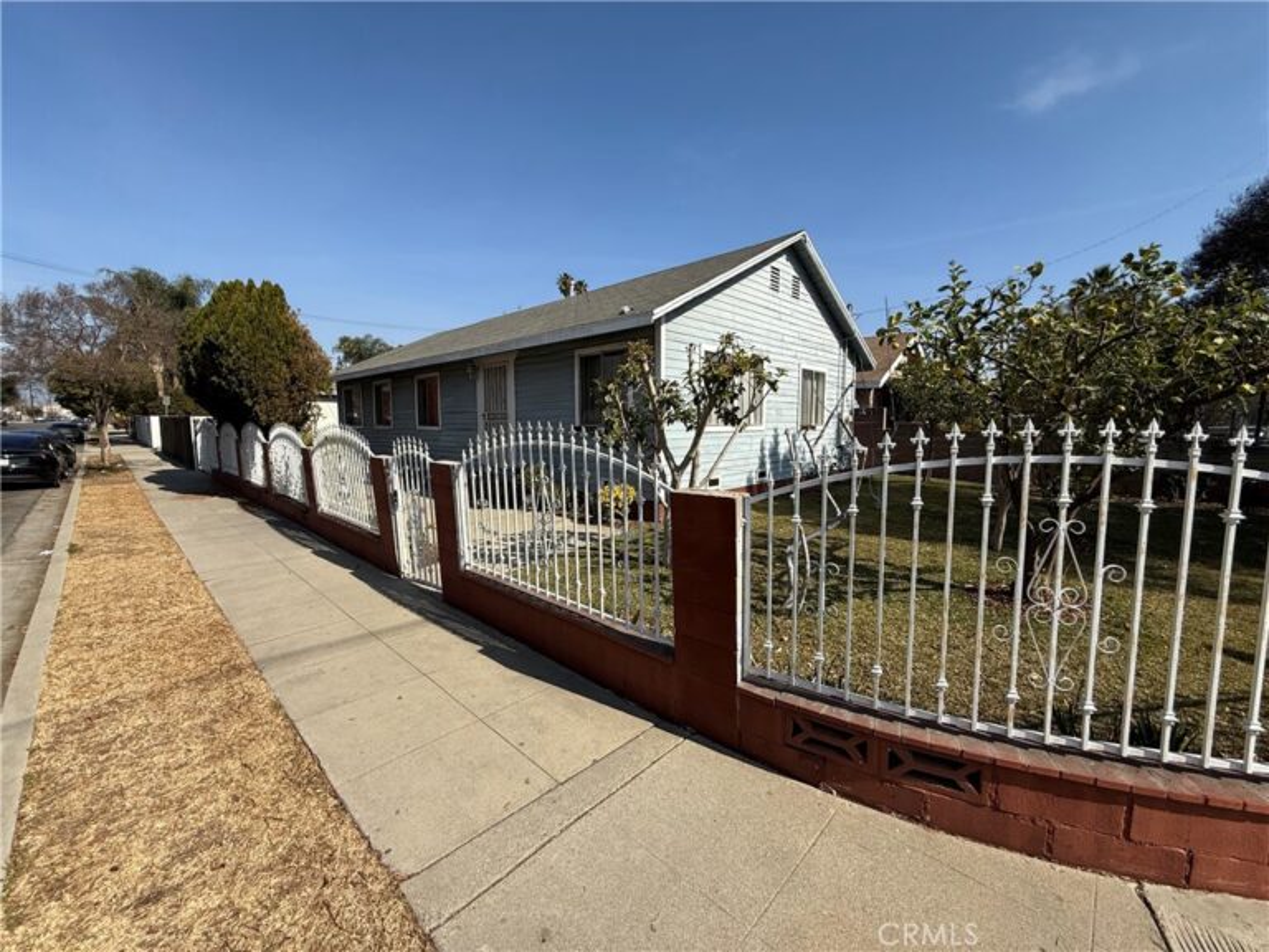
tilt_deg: -5.2
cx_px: 634
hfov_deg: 102.1
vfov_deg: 85.7
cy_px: 476
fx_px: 513
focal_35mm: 14
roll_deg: +0.1
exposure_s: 1/2611
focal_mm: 2.22
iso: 50
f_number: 2.2
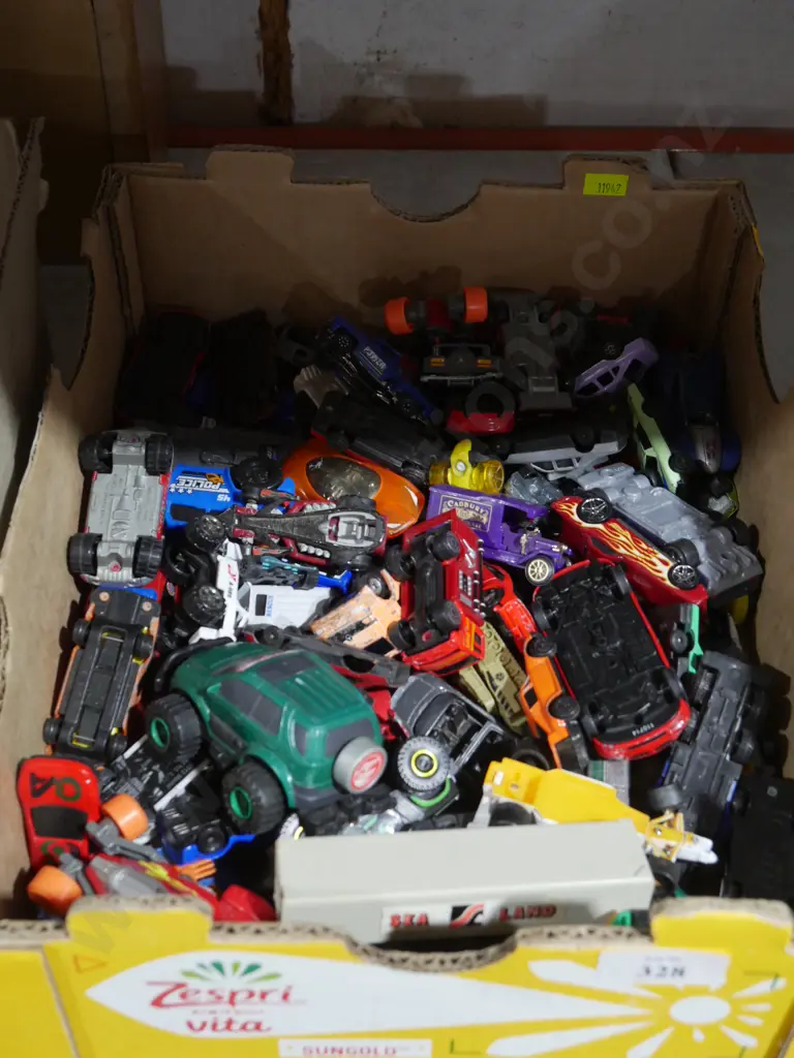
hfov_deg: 30.3
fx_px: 1468
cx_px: 397
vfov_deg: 39.7
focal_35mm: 48
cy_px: 529
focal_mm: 24
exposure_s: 1/60
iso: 1600
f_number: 5.2
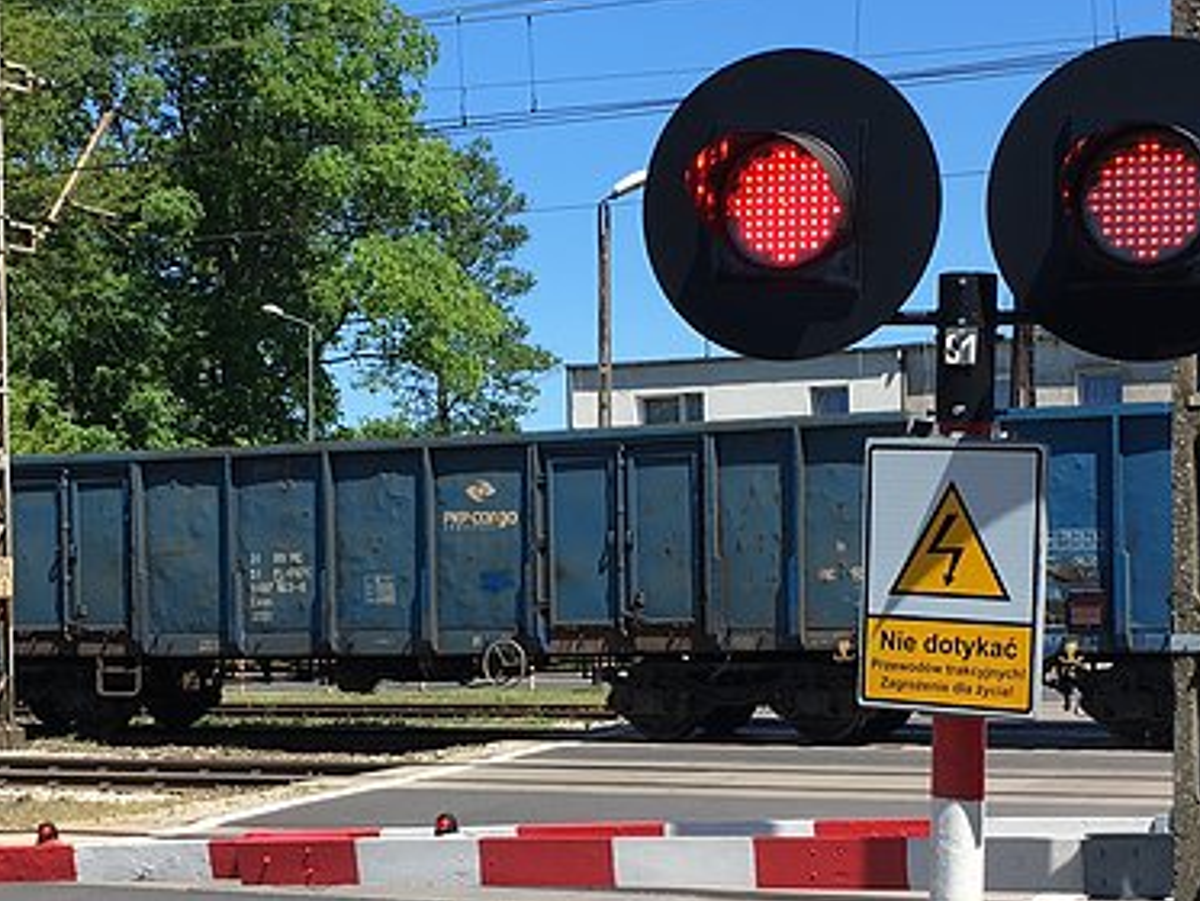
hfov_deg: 27.8
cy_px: 613
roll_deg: +0.6
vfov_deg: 20.9
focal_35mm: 70
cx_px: 650
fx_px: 2427
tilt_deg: -2.5
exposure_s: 1/1099
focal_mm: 4.15
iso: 25
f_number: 2.2
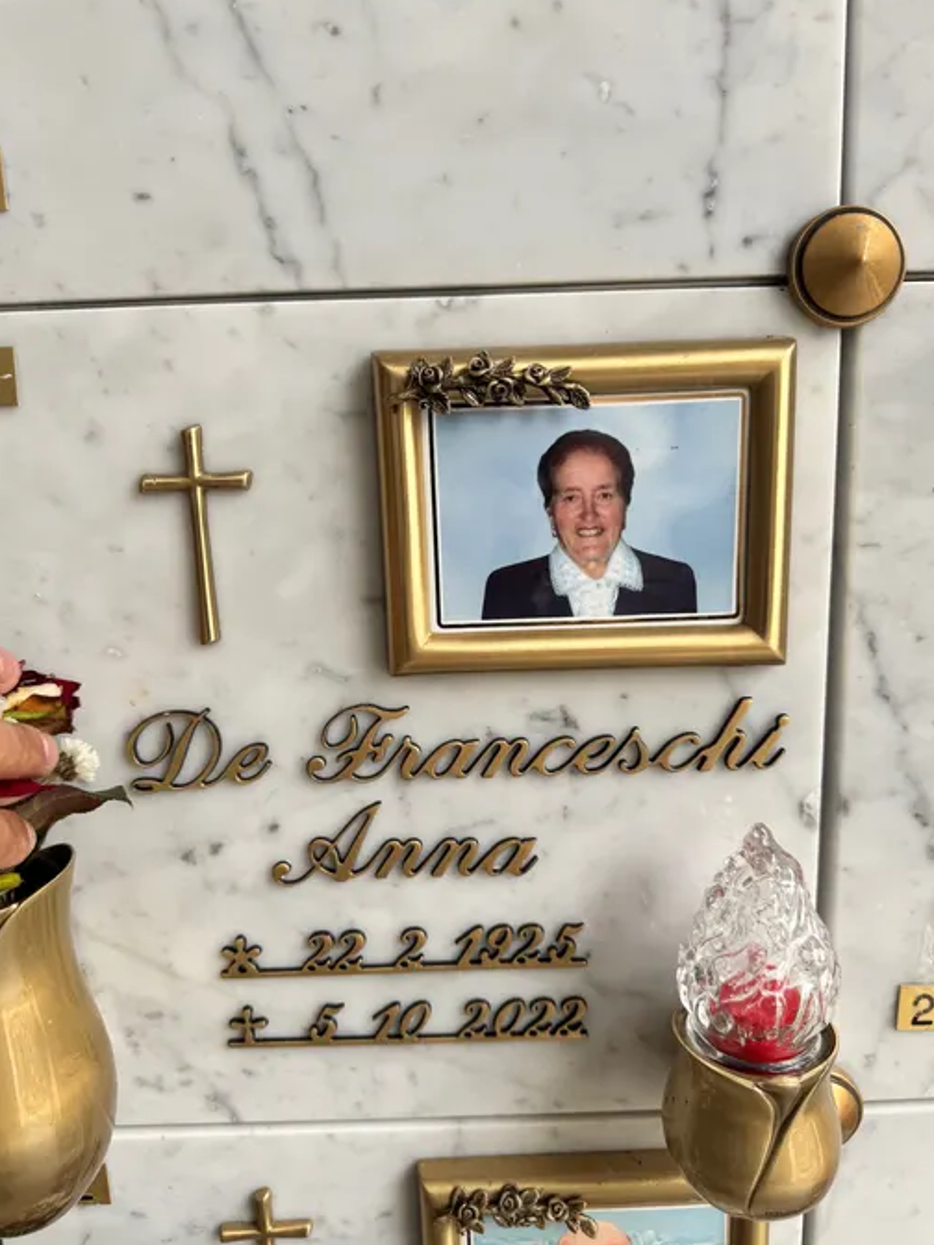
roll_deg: +1.5
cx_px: 468
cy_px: 626
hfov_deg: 54.9
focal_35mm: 25
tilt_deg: -10.8
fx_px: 899
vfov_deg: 69.4
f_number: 1.78
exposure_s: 1/178
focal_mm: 6.76
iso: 64
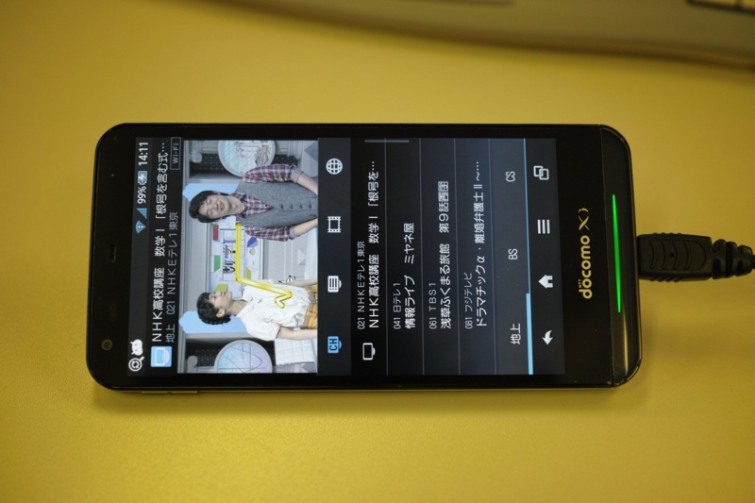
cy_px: 252
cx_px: 378
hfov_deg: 43.6
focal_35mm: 45
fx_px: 943
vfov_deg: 29.9
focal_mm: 30
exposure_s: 1/100
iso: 200
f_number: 2.8
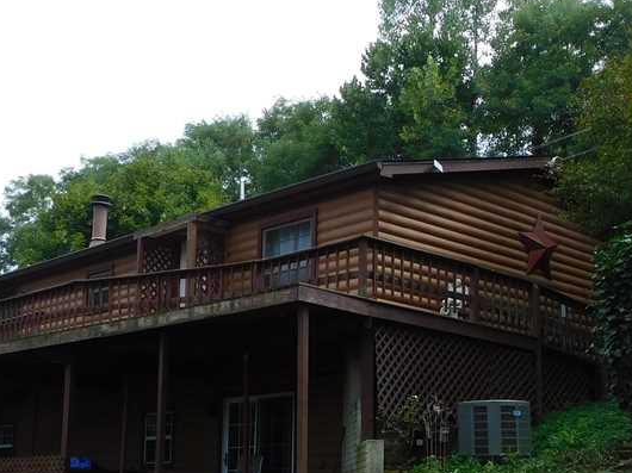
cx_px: 280
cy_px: 336
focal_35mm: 58
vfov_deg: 25.0
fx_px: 1058
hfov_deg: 33.2
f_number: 3.3
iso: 125
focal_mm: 4.3
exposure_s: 1/500
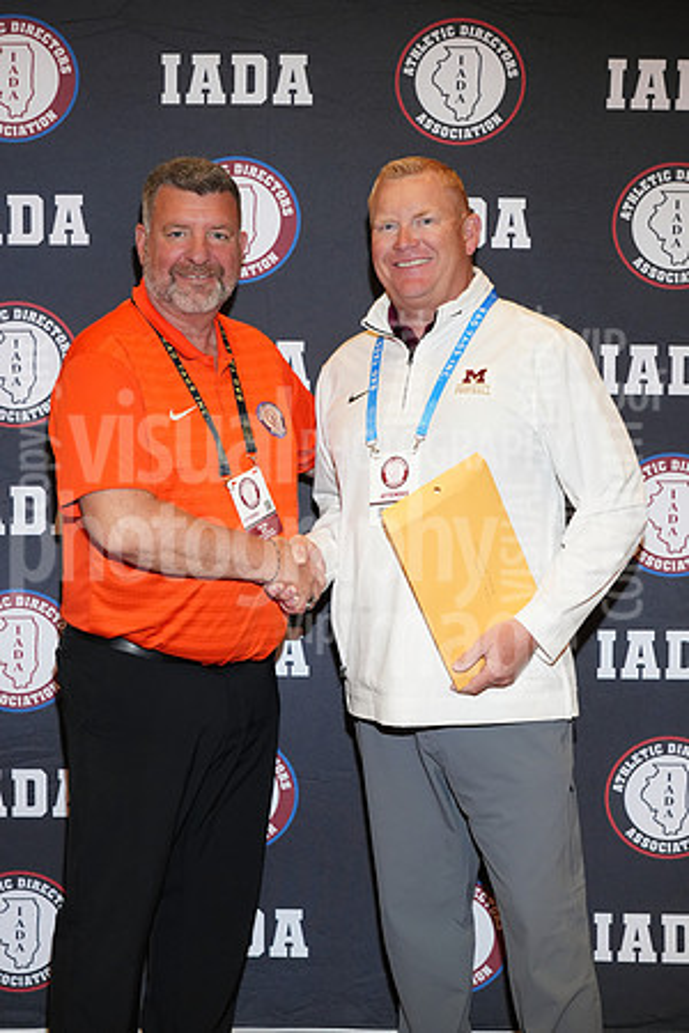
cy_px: 516
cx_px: 344
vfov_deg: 33.4
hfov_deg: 22.6
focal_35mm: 60
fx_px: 1722
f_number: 8
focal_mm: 60
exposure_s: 1/80
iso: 4000
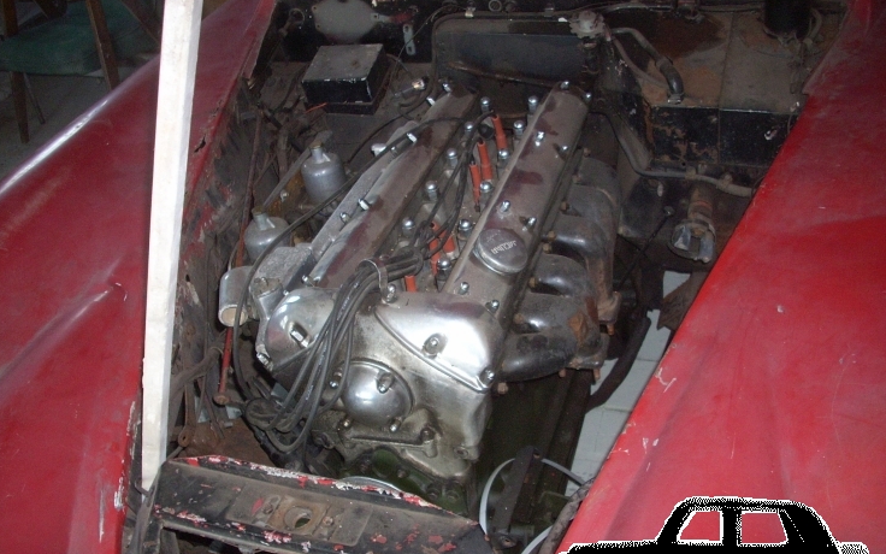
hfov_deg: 49.3
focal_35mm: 40
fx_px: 966
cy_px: 307
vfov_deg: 32.0
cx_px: 441
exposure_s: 1/60
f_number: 2.8
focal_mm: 6.2
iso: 200
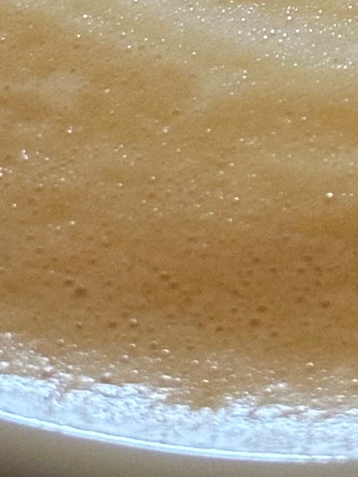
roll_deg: +2.2
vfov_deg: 7.8
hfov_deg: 6.0
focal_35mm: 248
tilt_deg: -41.0
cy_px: -258
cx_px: 375
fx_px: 3420
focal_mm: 6.86
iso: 320
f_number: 1.78
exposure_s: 1/33
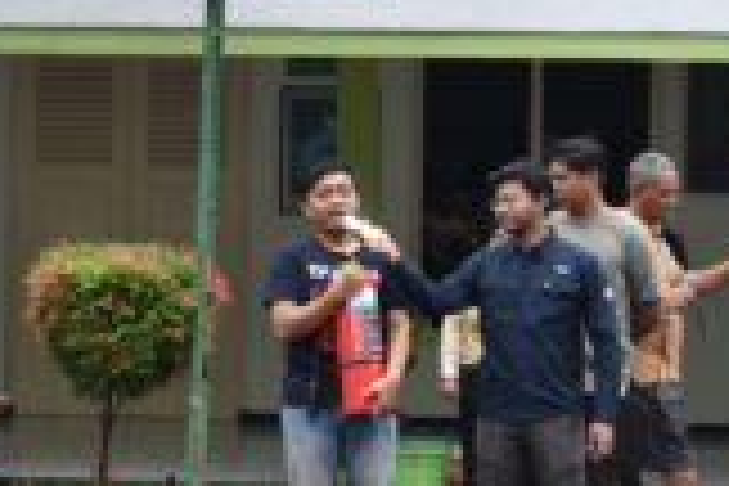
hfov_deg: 15.6
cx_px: -50
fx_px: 2589
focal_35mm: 128
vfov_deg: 10.7
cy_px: 198
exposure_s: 1/160
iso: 125
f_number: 4.5
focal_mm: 23
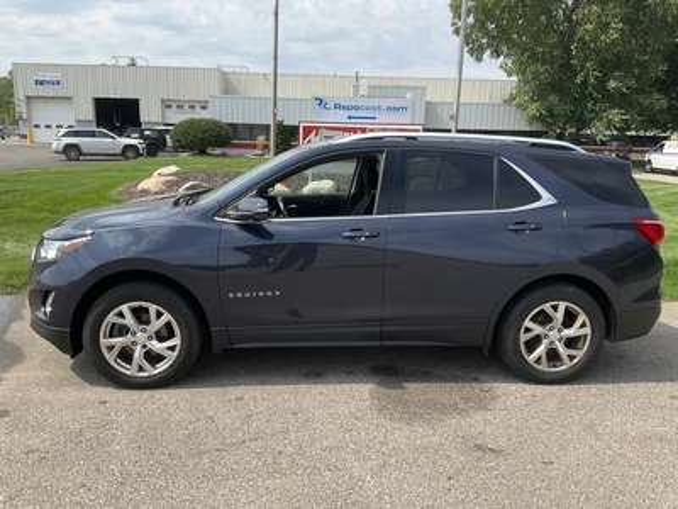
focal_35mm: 29
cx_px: 339
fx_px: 568
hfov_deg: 61.7
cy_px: 254
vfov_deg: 48.2
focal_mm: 3
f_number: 1.8
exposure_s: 1/1377
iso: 25
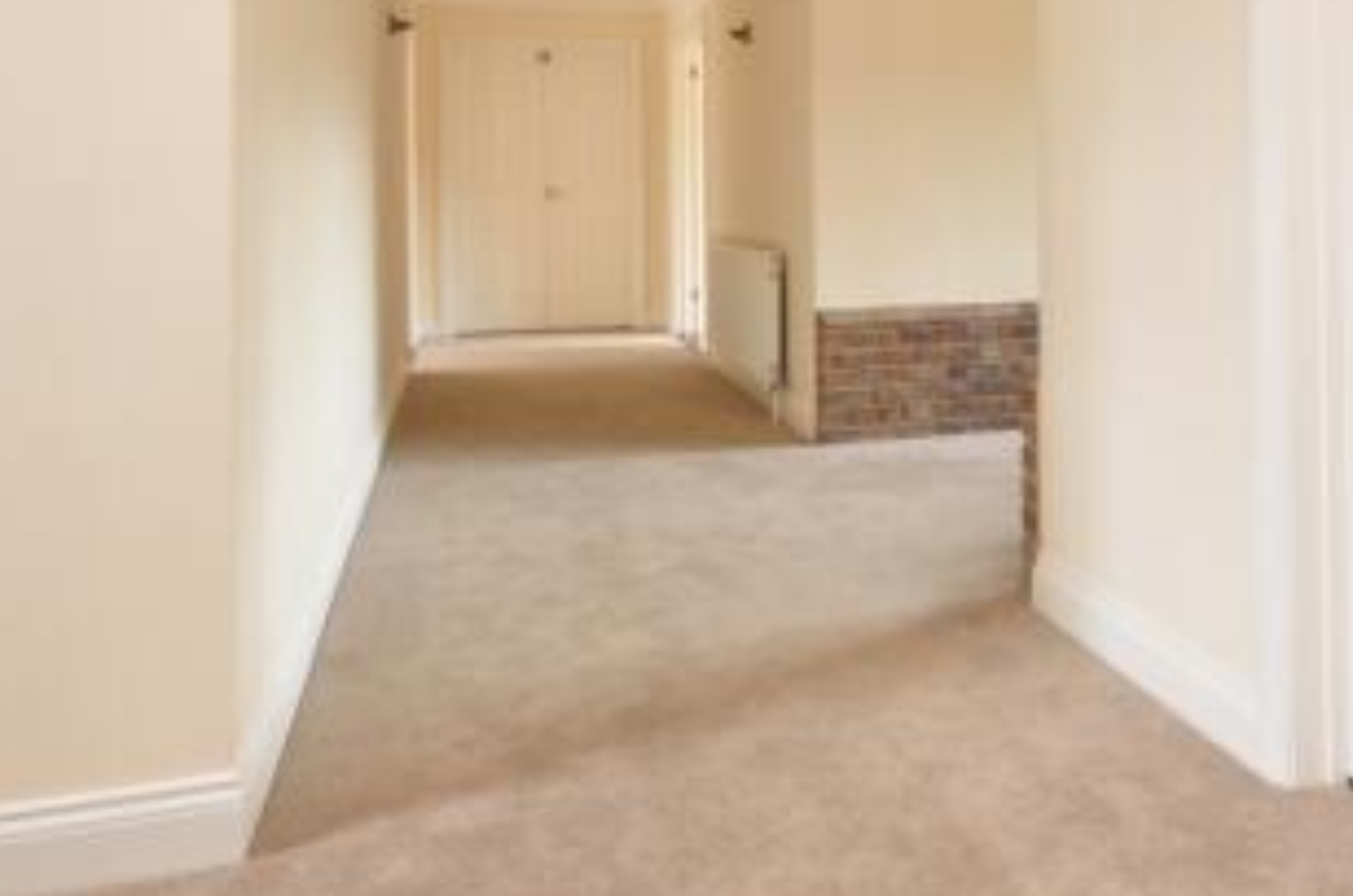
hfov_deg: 57.6
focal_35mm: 32
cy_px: 154
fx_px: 1200
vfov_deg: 39.0
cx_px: 896
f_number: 7.1
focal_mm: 10
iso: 200
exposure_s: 1.6
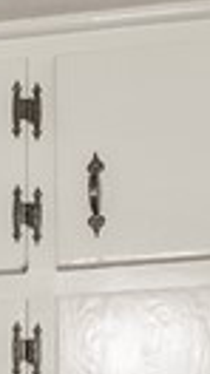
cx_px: 142
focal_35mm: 129
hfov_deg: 9.4
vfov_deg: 12.8
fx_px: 1280
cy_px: 901
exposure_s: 2
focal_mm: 15
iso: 250
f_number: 9
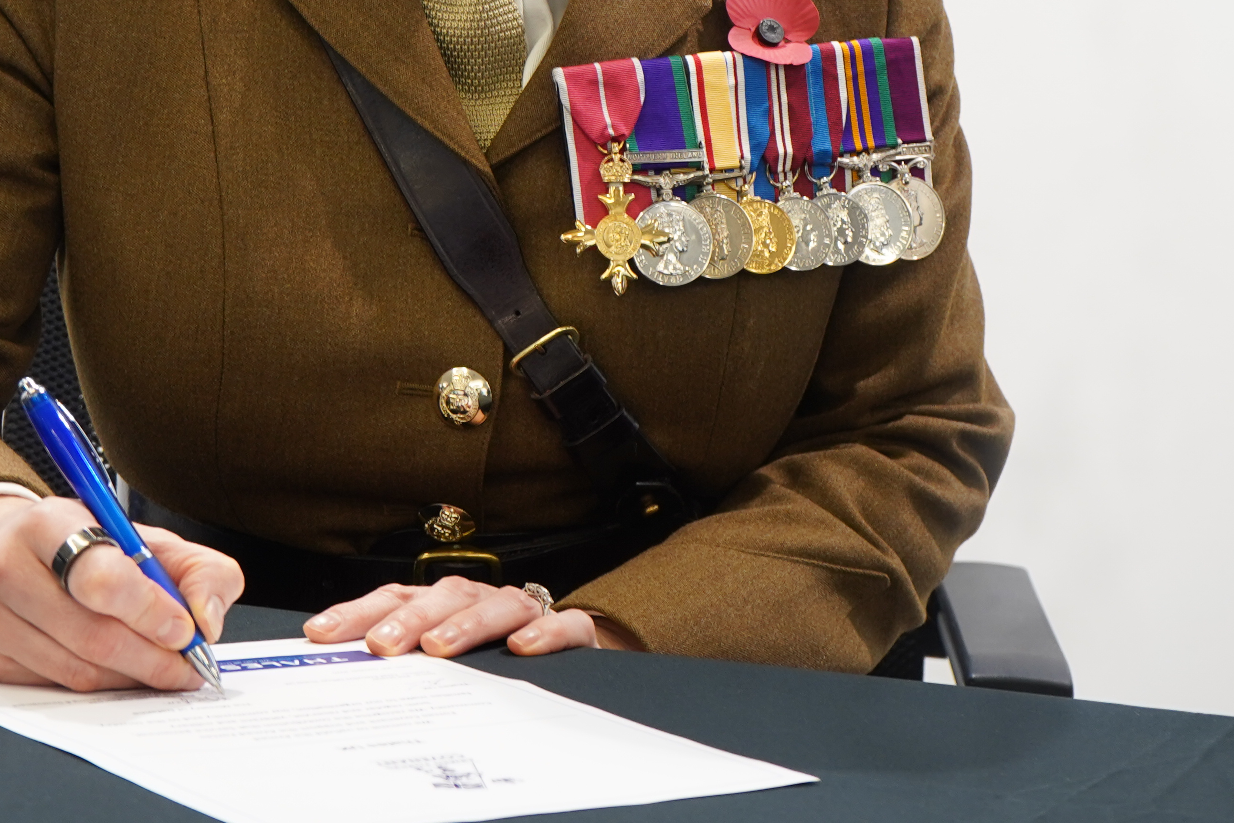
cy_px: -76
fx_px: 4216
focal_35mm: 123
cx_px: 460
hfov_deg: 16.6
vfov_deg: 11.0
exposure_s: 1/20
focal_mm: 53
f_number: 5.6
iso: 640
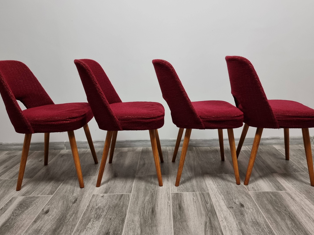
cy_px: 108
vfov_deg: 51.3
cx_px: 161
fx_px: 245
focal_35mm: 27
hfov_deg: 65.3
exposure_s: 1/50
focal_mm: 6.7
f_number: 1.8
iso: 200
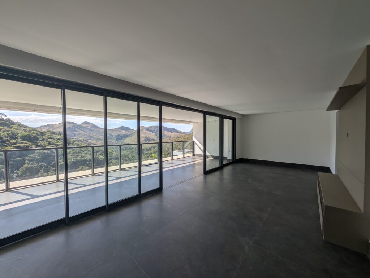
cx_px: 185
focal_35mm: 12
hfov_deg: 110.5
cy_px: 139
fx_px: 128
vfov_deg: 94.6
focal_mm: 2.02
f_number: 1.7
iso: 41
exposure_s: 1/2387
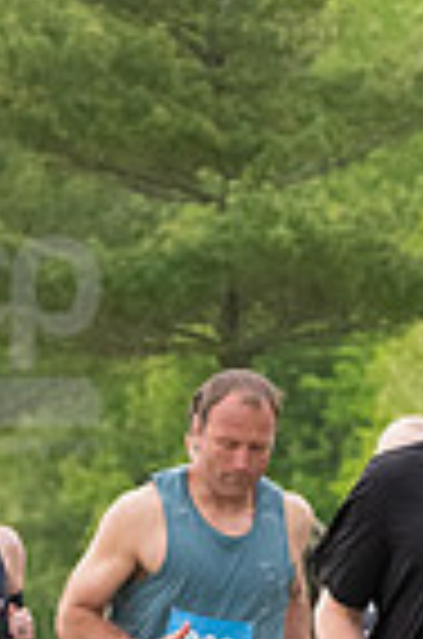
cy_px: 810
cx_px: 488
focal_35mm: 641
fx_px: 11352
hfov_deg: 2.1
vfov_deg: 3.2
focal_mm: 135
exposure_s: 1/1600
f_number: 7.1
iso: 4000
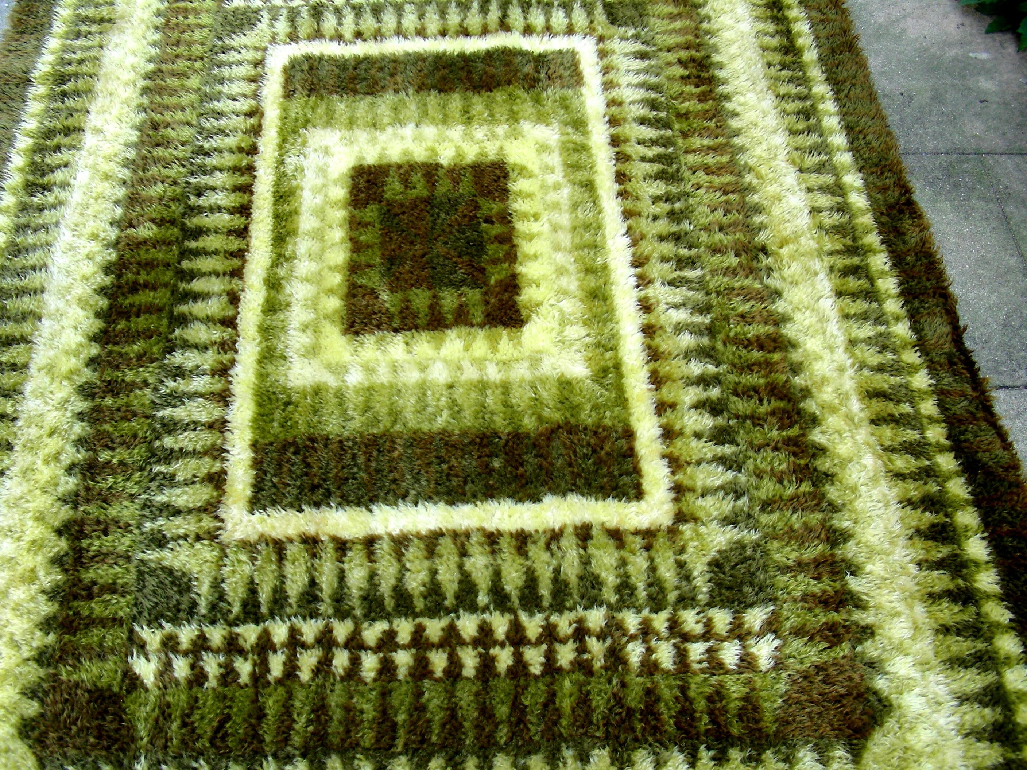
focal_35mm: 38
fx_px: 1127
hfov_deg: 49.0
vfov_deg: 37.7
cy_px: 385
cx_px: 514
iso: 50
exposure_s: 1/42.3
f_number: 3.5
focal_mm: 6.3
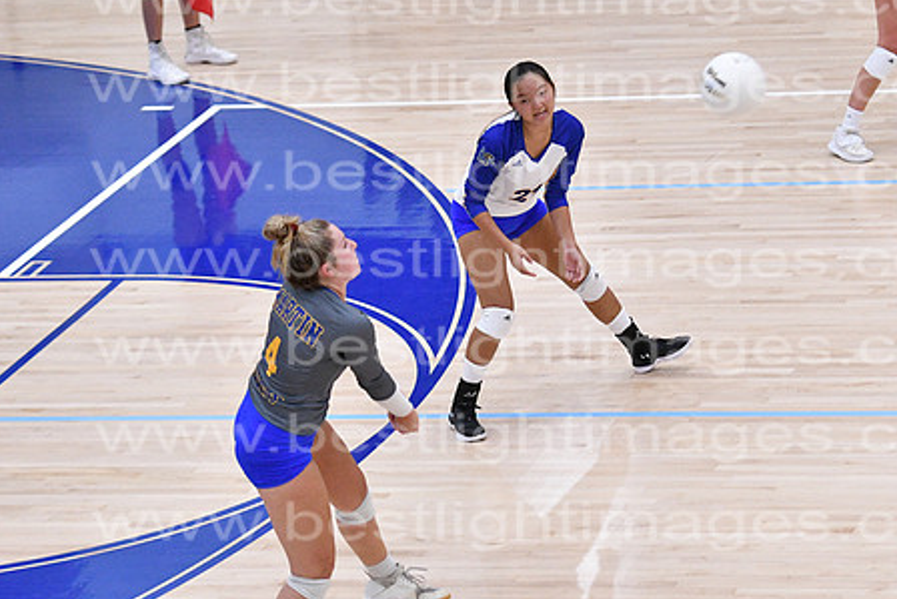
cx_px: 549
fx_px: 4835
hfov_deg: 10.6
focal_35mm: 194
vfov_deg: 7.1
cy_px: 219
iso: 6400
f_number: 3.2
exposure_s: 1/1000
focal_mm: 100
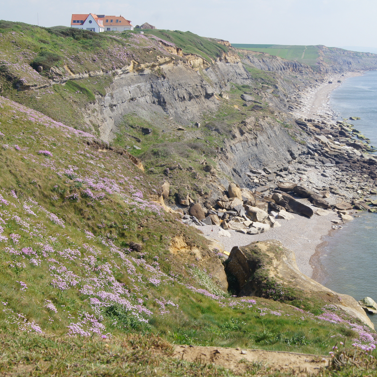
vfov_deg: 29.6
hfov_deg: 29.2
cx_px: 271
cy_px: 188
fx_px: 715
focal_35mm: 58
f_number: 13
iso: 100
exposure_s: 1/125
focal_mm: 30
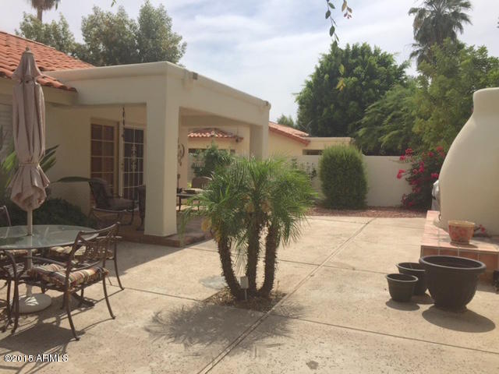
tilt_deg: -3.6
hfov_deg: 61.7
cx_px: 250
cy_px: 187
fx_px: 418
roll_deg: -3.1
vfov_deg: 48.2
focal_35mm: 29
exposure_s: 1/3968
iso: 32
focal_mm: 4.15
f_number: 2.2
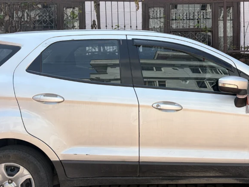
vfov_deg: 31.1
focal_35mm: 46
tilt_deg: -0.4
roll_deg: +0.9
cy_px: 55
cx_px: 163
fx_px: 331
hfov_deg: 40.8
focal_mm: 5.96
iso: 50
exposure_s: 1/1287
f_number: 1.6
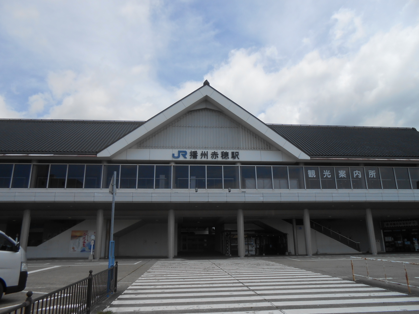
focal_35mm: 26
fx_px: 315
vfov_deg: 53.1
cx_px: 210
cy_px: 157
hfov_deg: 67.3
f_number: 3.5
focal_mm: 4.6
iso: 80
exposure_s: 1/1250
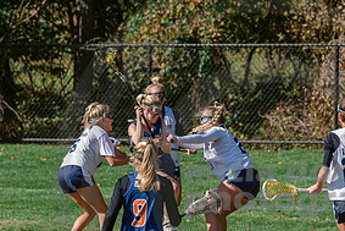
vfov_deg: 2.6
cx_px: 198
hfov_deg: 3.9
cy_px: 136
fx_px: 5043
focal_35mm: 526
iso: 250
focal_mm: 200
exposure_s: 1/1600
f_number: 5
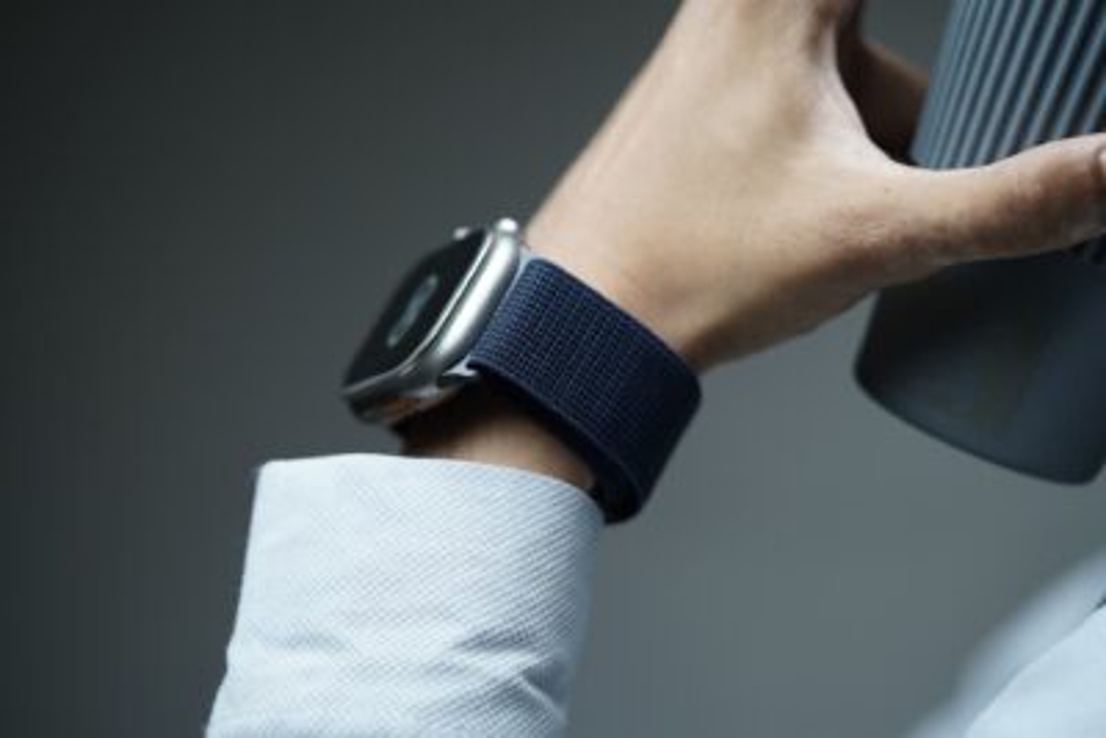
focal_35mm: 90
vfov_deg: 15.2
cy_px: 369
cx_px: 553
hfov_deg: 22.6
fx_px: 2766
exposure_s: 1/90
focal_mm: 90
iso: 1600
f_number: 2.8
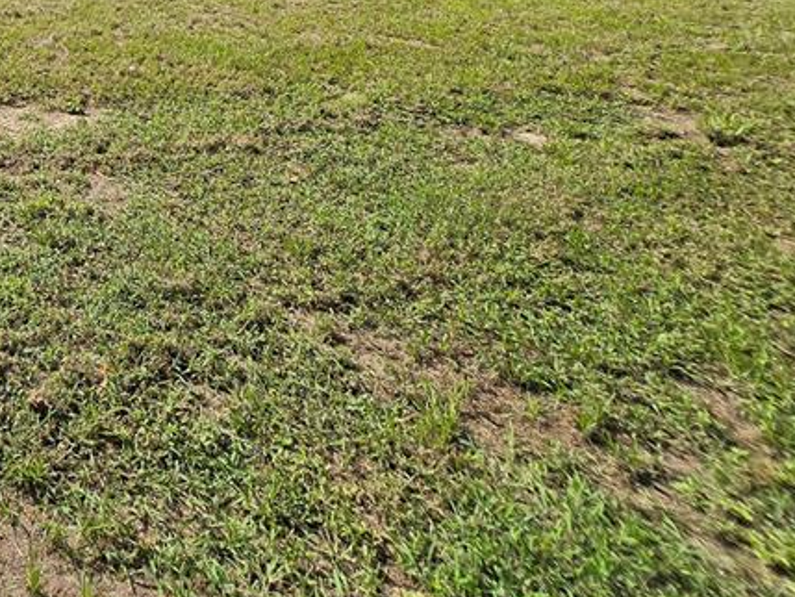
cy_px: -95
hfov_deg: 44.5
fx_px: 712
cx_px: -80
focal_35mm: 31
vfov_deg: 36.6
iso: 50
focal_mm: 2.2
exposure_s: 1/3737
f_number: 2.2
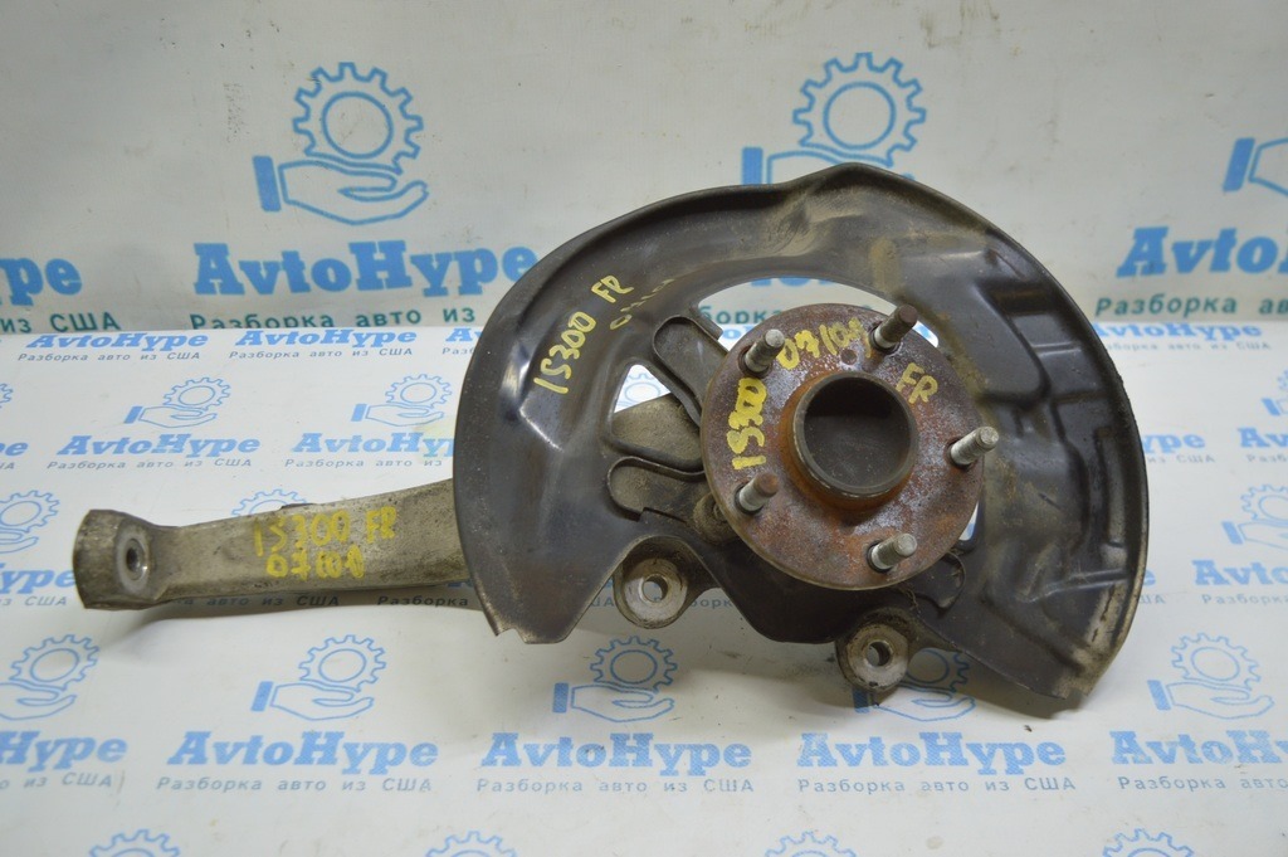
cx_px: 644
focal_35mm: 36
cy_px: 428
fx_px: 1287
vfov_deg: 36.8
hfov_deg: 53.2
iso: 400
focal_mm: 24
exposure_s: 1/60
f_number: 4
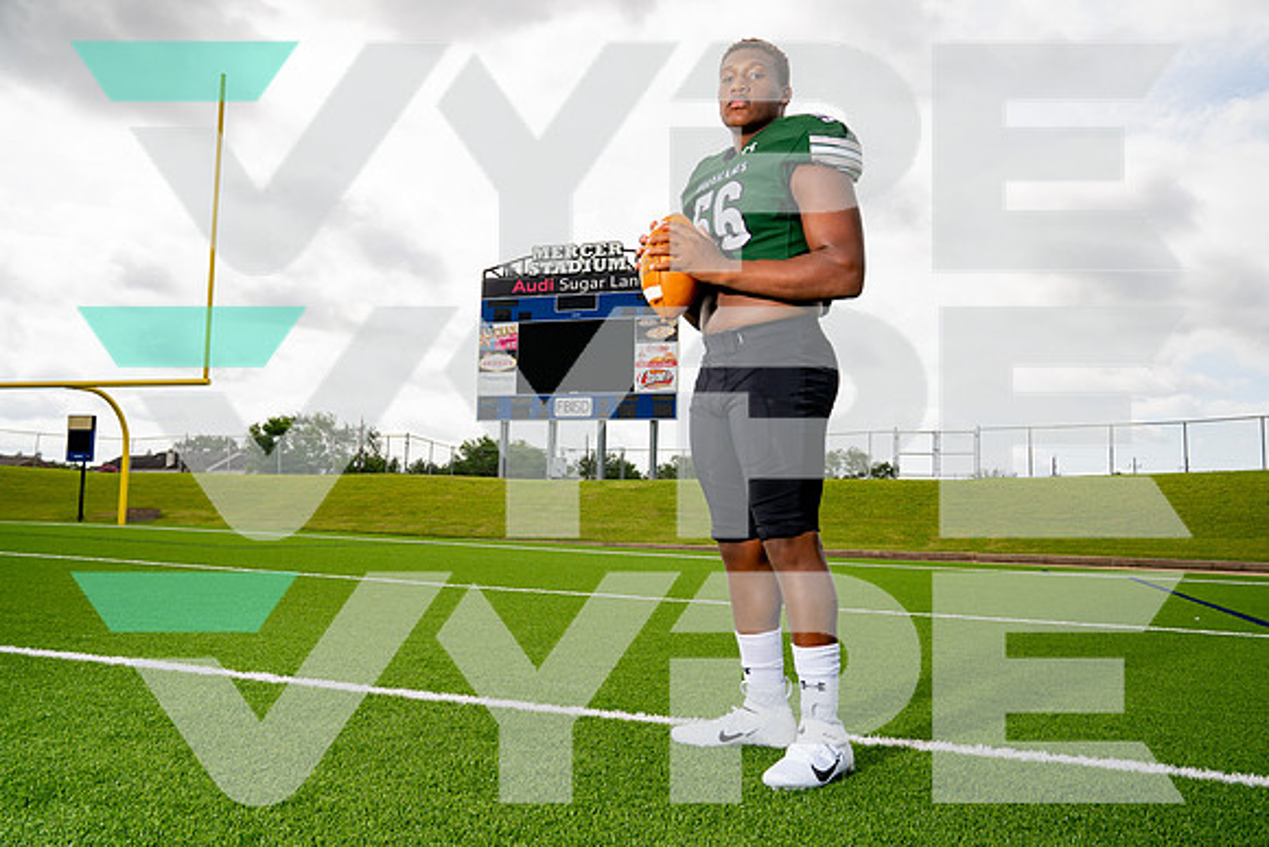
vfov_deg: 43.6
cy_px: 424
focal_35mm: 30
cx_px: 634
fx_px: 1058
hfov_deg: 61.9
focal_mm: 30
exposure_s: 1/250
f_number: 8
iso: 200
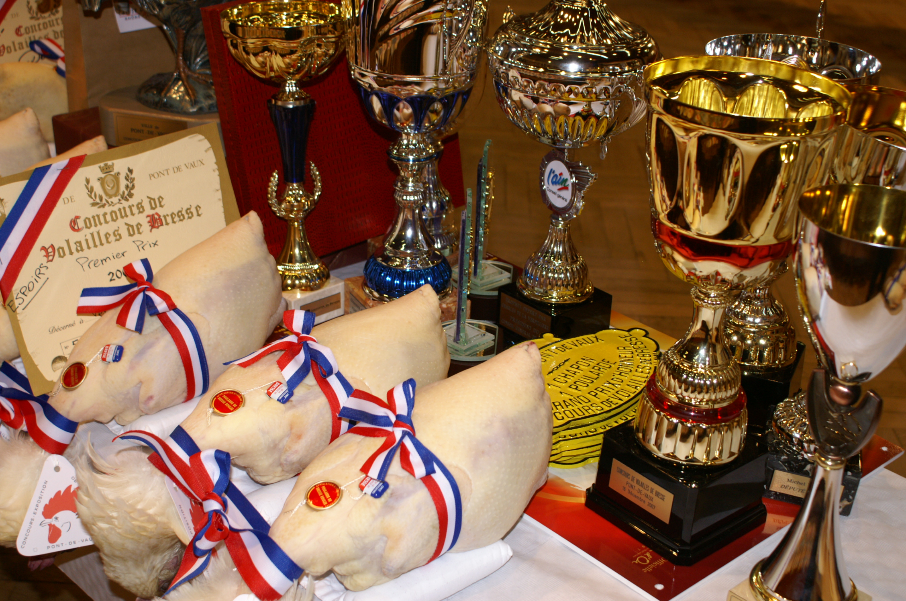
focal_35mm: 52
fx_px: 1319
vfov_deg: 25.7
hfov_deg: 37.9
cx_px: 453
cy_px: 300
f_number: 5.6
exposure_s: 1/60
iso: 400
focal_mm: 35
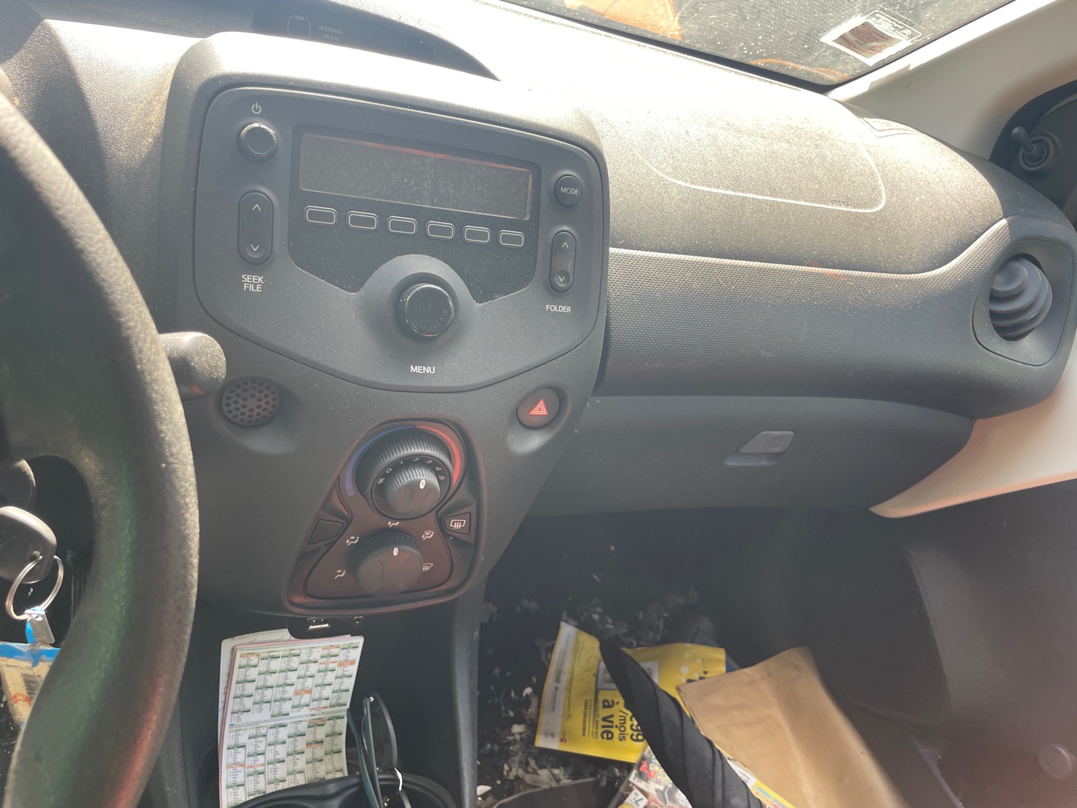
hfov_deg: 67.3
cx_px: 538
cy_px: 404
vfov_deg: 53.1
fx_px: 809
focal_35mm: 26
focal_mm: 4.2
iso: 32
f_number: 1.6
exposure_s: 1/134
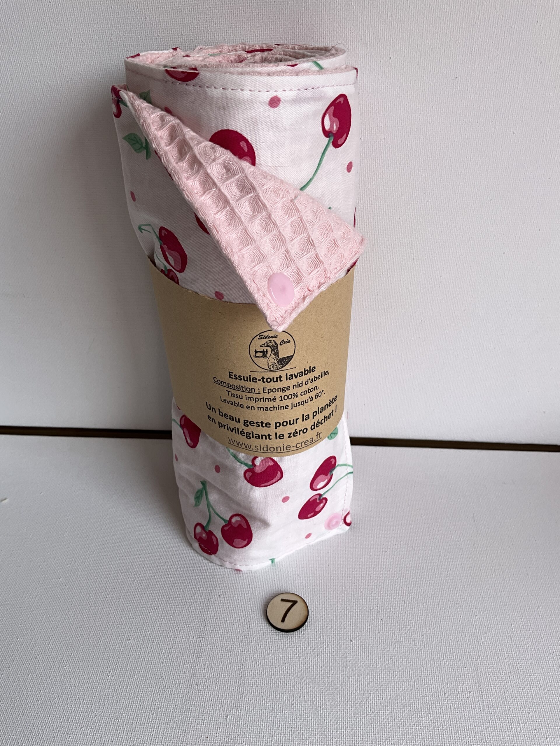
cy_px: 373
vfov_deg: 61.7
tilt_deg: -36.2
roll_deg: +2.0
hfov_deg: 48.2
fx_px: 626
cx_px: 280
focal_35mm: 29
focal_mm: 3
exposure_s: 1/270
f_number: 1.8
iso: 16
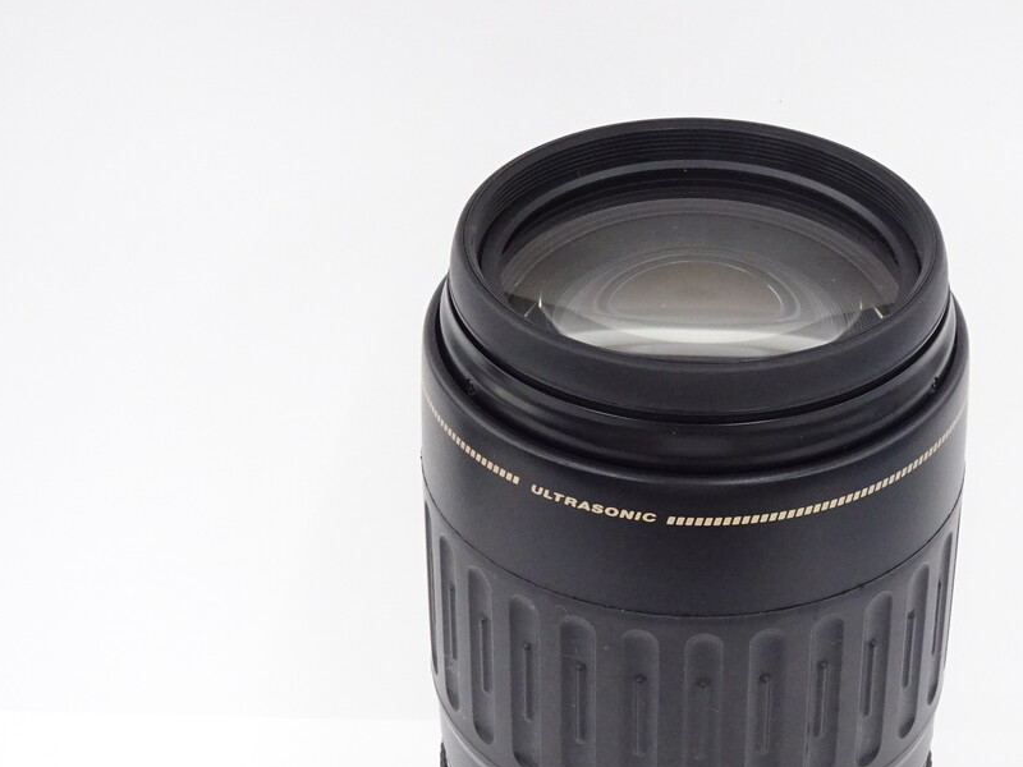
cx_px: 688
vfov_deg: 17.5
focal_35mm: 84
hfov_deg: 23.2
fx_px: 2482
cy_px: 551
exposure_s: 1/60
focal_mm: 9.52
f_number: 4.5
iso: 500
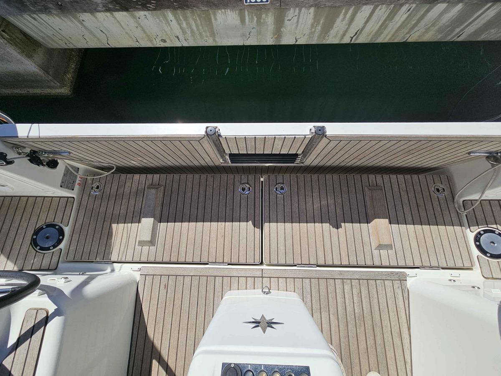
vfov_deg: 89.9
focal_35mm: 13
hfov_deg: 106.2
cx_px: 250
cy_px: 188
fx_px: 188
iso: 50
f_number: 2.2
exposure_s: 1/2937
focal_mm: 2.2
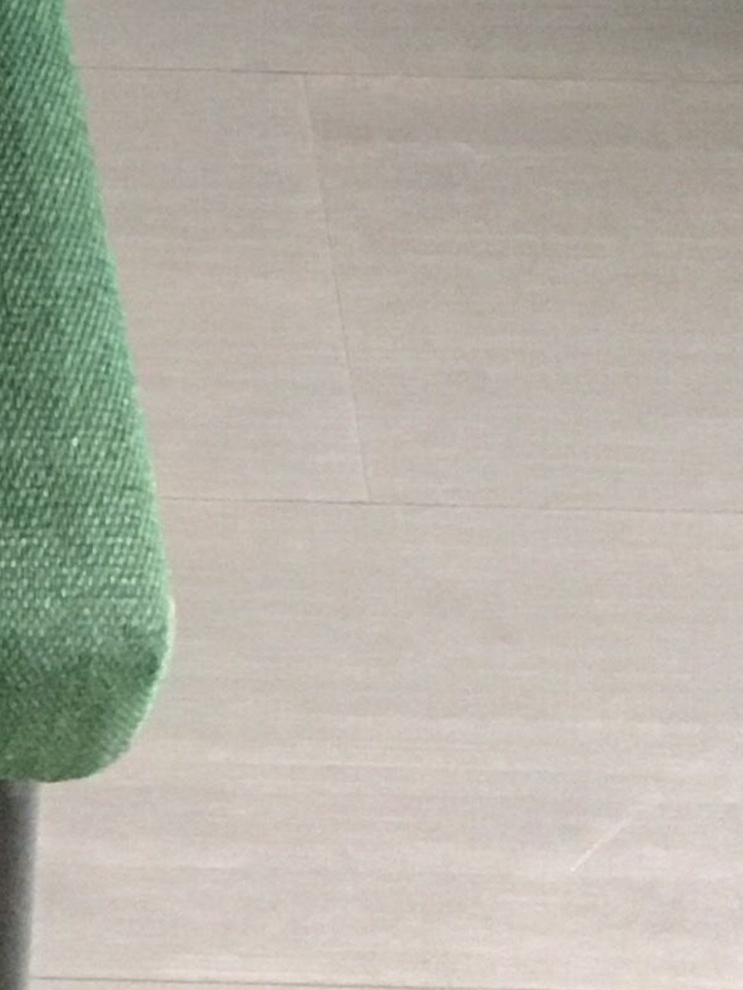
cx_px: -960
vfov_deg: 12.0
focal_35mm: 148
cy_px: -909
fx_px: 4233
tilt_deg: -57.6
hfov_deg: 9.1
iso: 200
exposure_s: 1/25
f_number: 2.2
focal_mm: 4.15
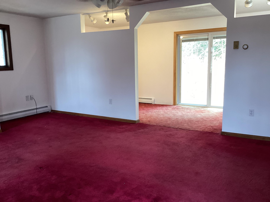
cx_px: 135
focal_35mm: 31
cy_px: 101
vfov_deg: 45.4
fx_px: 242
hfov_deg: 58.4
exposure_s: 1/60
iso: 125
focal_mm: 3.3
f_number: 2.4
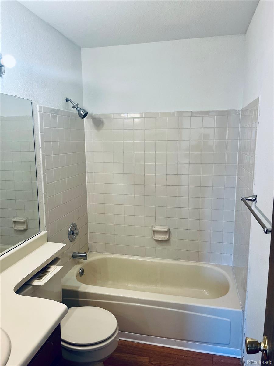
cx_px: 137
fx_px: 274
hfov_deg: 53.1
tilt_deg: -10.7
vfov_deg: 67.3
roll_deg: +0.7
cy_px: 183
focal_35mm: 26
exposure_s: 1/120
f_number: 1.6
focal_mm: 5.1
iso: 100
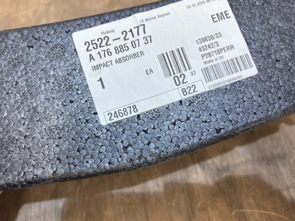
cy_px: 114
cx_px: 134
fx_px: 247
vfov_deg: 48.2
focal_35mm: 29
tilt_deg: -62.4
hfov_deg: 61.5
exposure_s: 1/100
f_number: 1.6
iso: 100
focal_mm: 5.96
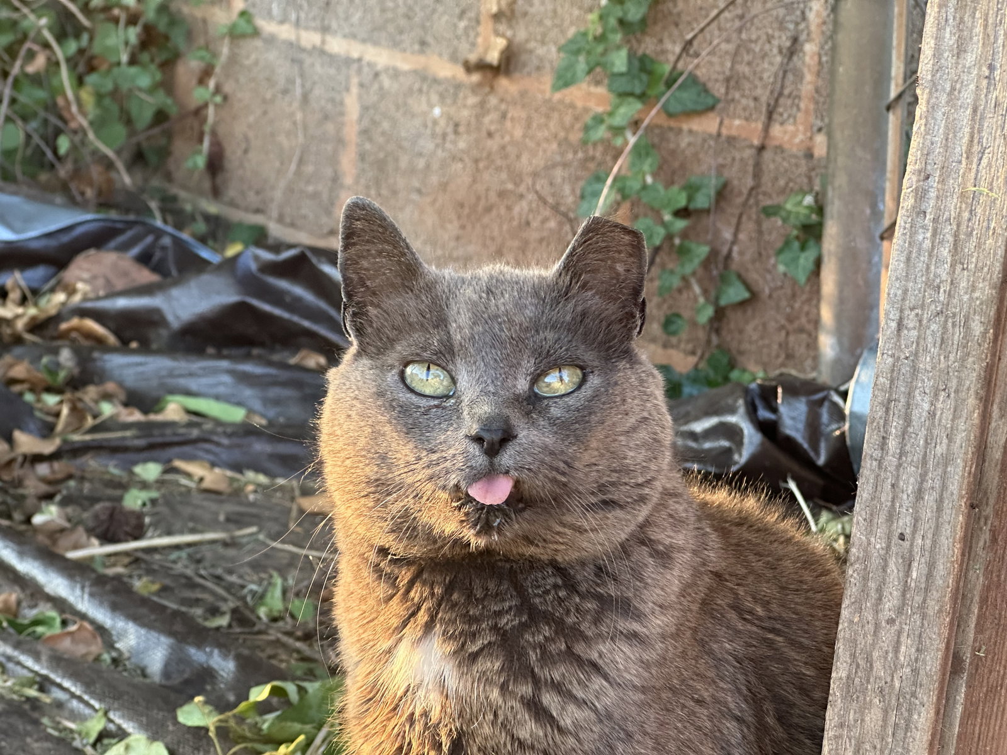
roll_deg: -4.6
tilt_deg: -14.4
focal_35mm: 77
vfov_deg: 19.1
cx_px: 504
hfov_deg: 25.3
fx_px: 2240
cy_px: 378
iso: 250
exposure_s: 1/97
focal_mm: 9
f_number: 2.8
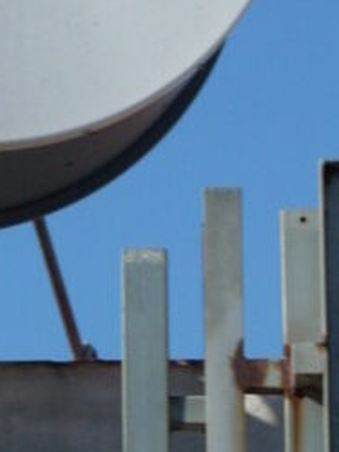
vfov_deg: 4.3
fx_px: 6067
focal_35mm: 465
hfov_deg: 3.2
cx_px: -53
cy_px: 27
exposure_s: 1/125
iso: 64
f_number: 10.4
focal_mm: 18.6
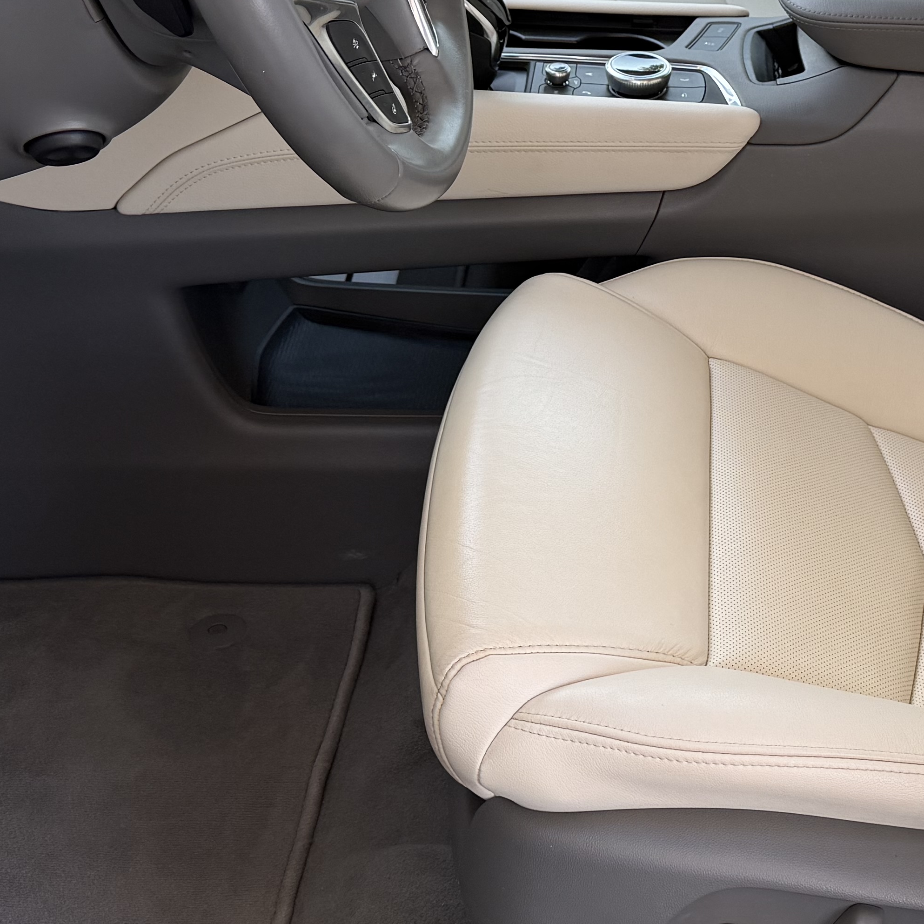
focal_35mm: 61
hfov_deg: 27.9
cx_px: 641
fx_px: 1842
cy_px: 247
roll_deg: -3.6
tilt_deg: -27.9
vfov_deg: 27.8
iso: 100
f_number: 1.78
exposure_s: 1/121
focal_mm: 6.76
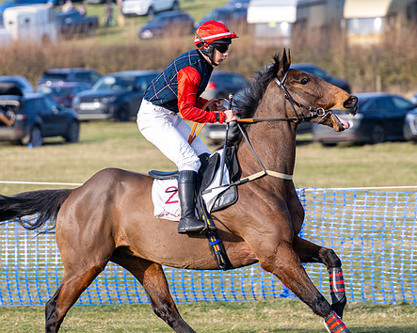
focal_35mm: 294
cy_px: 180
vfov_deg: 5.3
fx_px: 3627
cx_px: 146
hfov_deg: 6.6
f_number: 2.8
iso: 125
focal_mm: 135
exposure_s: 1/800
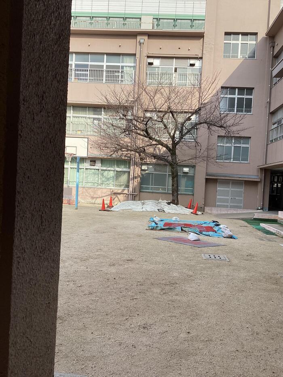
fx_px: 338
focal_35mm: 31
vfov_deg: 58.3
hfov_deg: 45.5
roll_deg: -2.6
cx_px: 142
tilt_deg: -1.6
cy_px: 188
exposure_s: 1/662
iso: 25
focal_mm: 3.3
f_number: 2.4
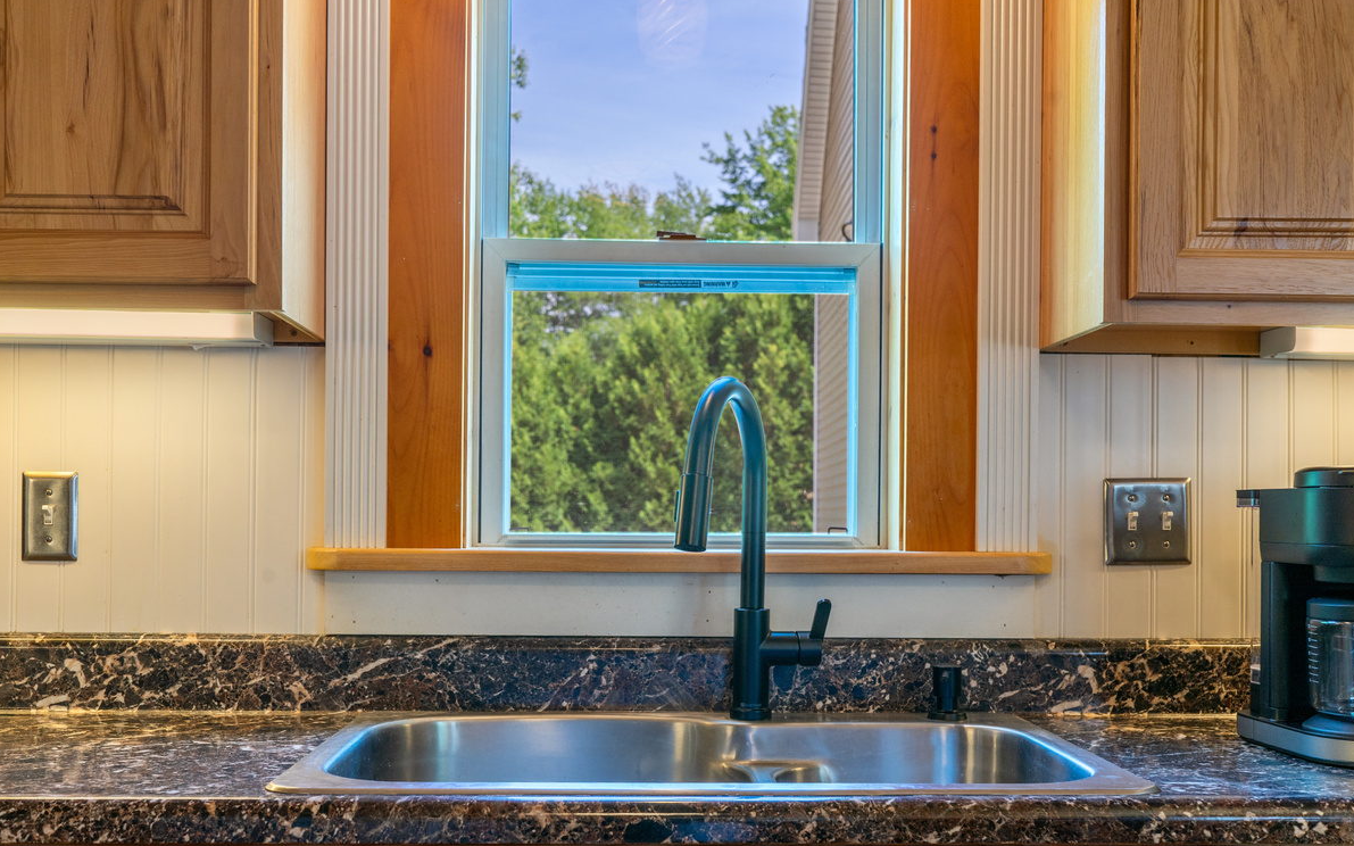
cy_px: 449
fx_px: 1402
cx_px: 679
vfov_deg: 33.6
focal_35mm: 38
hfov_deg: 51.5
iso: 250
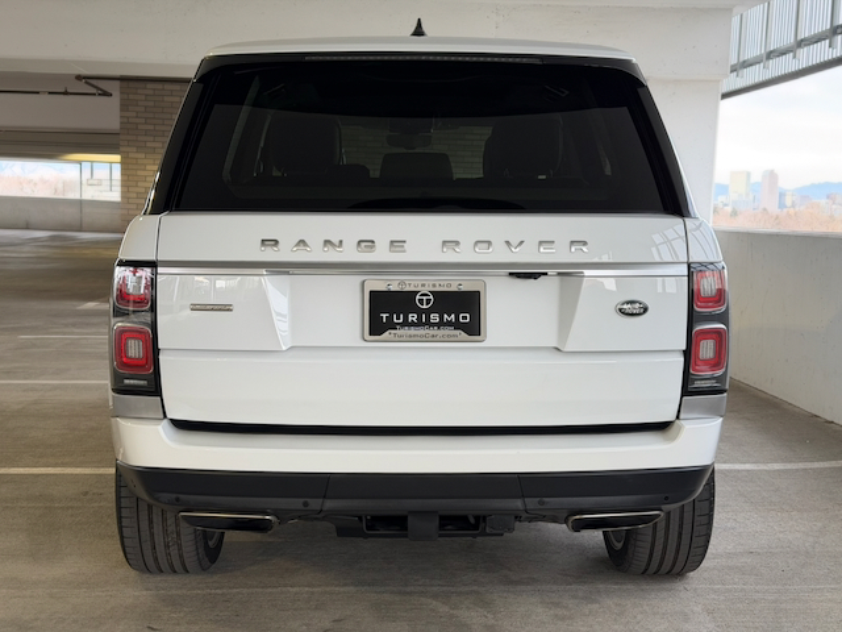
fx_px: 1168
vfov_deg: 30.3
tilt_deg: -6.3
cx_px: 421
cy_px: 316
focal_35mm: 48
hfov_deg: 39.7
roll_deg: -2.5
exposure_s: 1/130
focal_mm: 6.76
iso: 50
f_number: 1.78
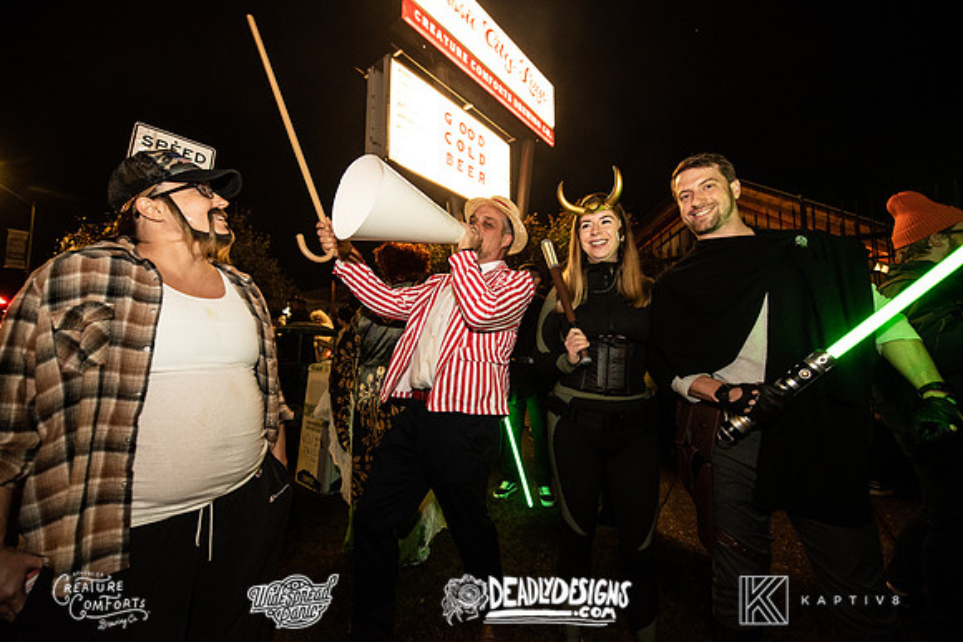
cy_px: 321
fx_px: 375
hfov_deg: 104.2
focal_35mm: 14
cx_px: 482
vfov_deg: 81.2
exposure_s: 1/80
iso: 2000
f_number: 3.5
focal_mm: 14
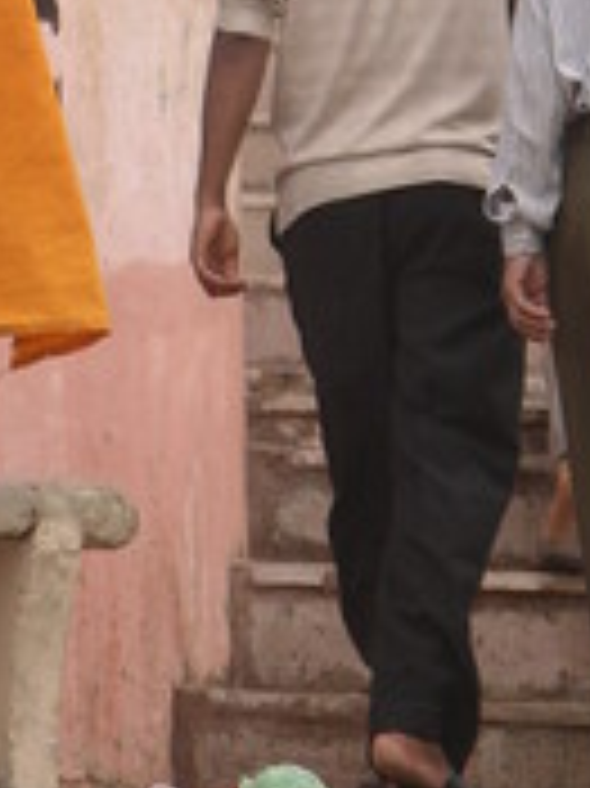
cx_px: -230
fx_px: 10558
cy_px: -252
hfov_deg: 3.2
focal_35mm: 464
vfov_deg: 4.3
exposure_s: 1/238
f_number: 4.4
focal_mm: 32.5
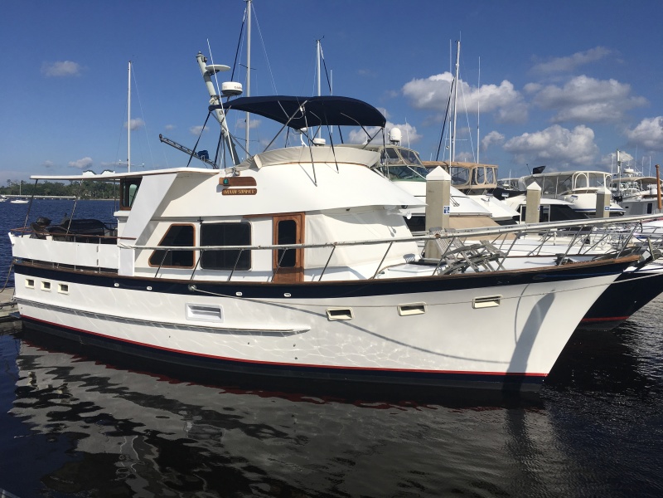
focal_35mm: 29
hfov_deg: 61.7
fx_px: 555
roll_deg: -1.3
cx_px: 332
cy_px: 249
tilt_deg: -6.7
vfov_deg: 48.2
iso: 25
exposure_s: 1/4808
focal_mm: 4.15
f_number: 2.2
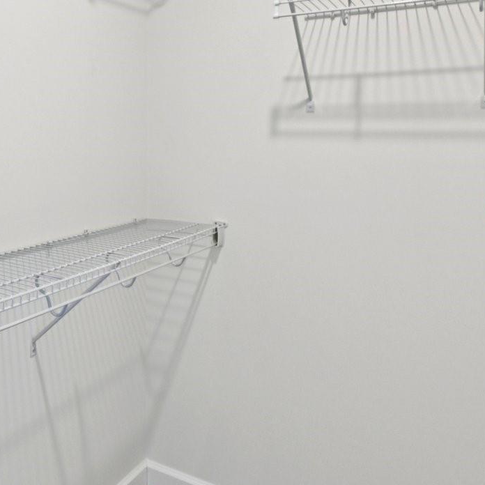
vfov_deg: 46.1
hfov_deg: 45.1
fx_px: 555
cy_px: 141
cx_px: 104
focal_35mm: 35
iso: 320
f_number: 8
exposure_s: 1/15
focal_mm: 14
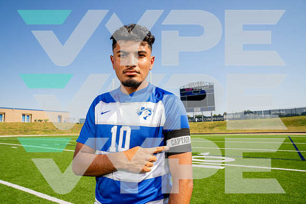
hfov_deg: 73.7
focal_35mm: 24
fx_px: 204
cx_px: 153
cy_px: 102
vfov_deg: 53.2
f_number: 7.1
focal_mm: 24
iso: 50
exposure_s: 1/125
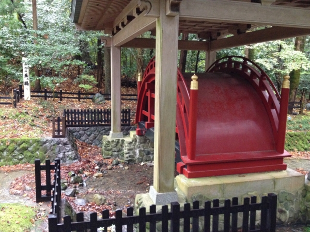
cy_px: 116
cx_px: 155
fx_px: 313
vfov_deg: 40.7
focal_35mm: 35
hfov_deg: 52.6
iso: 400
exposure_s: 1/20
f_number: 2.4
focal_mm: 4.28
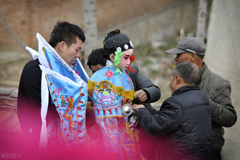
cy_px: 80
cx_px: 120
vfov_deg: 8.6
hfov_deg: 12.8
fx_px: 1066
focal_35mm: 160
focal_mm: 160
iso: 800
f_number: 4.5
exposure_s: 1/1250
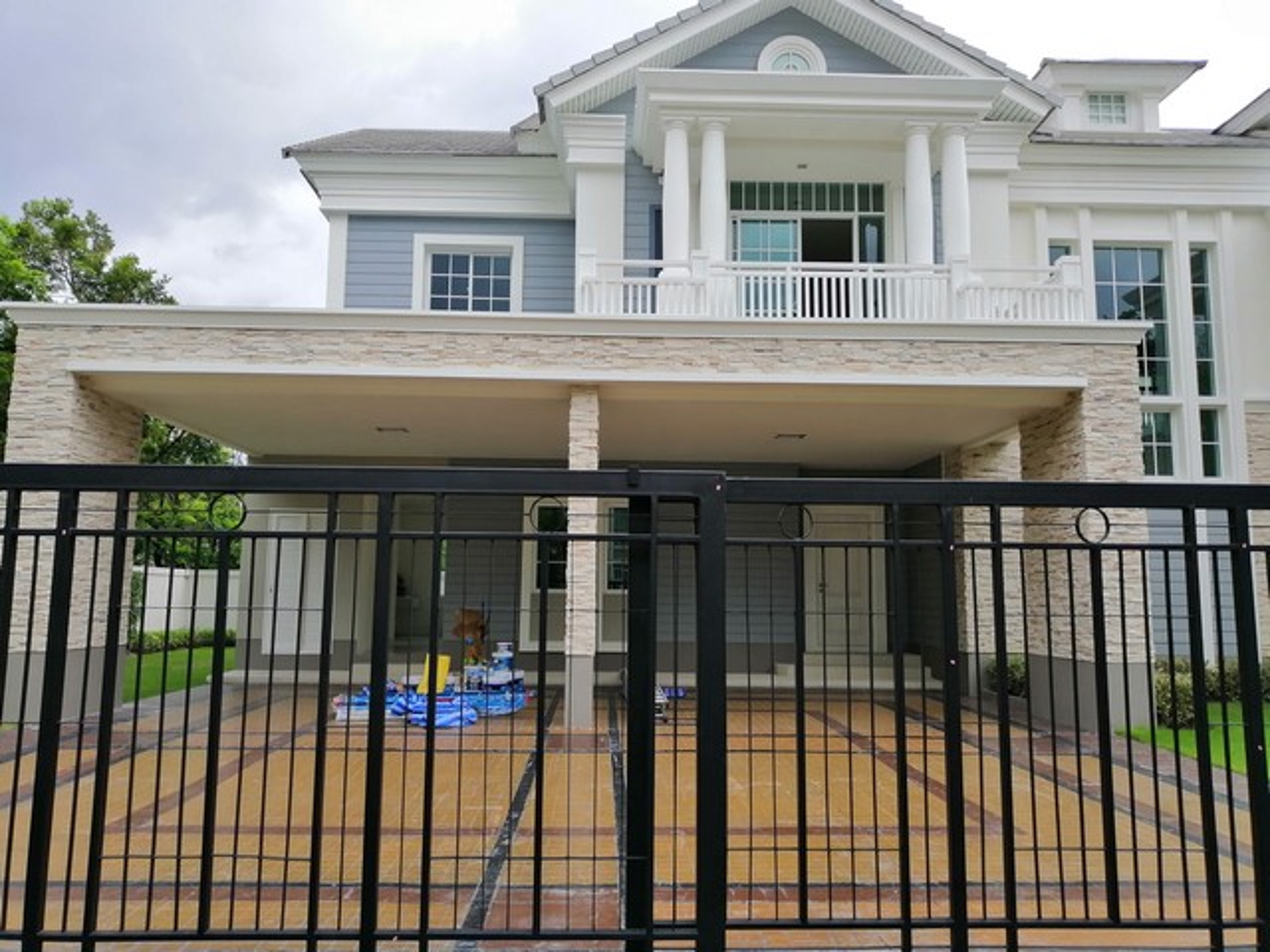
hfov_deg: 67.3
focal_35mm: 26
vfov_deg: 53.1
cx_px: 635
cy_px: 476
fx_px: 954
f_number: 2.2
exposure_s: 1/609
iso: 50
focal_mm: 3.81
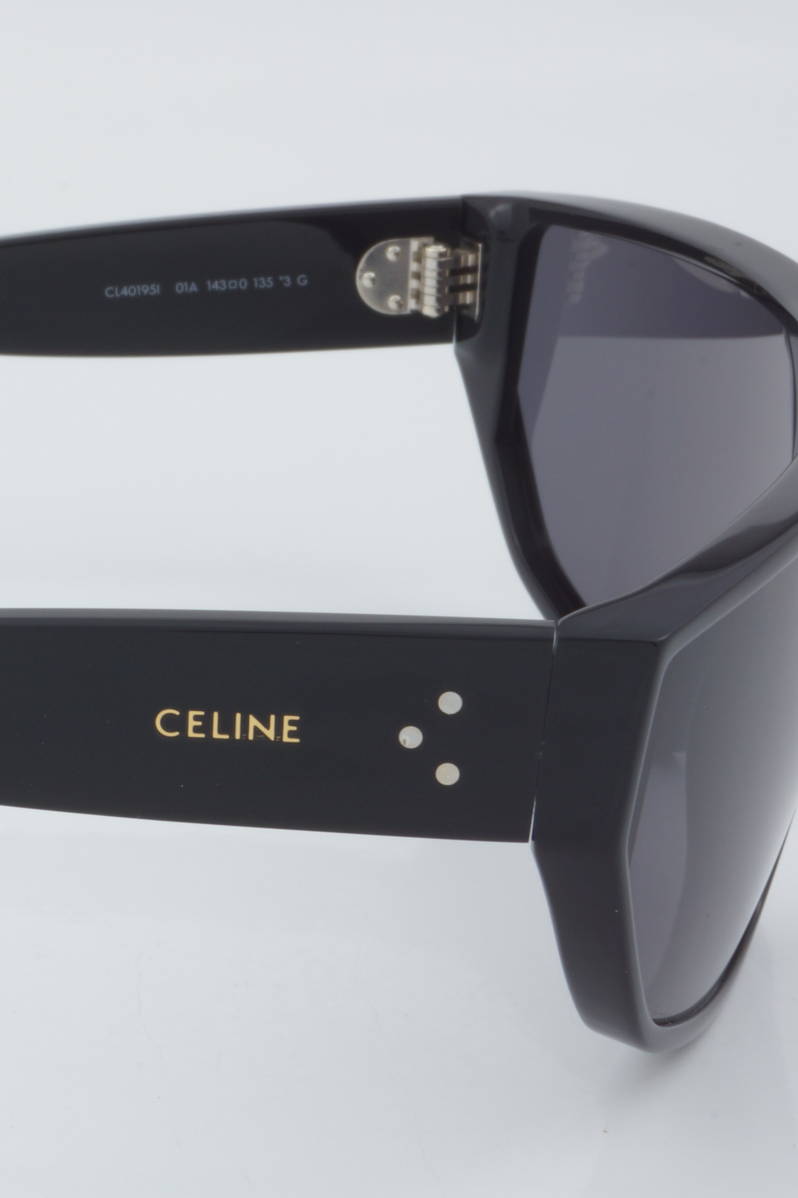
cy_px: 593
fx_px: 3853
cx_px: -113
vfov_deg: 17.7
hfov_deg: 11.6
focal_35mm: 116
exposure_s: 1/3
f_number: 32
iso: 100
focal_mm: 45
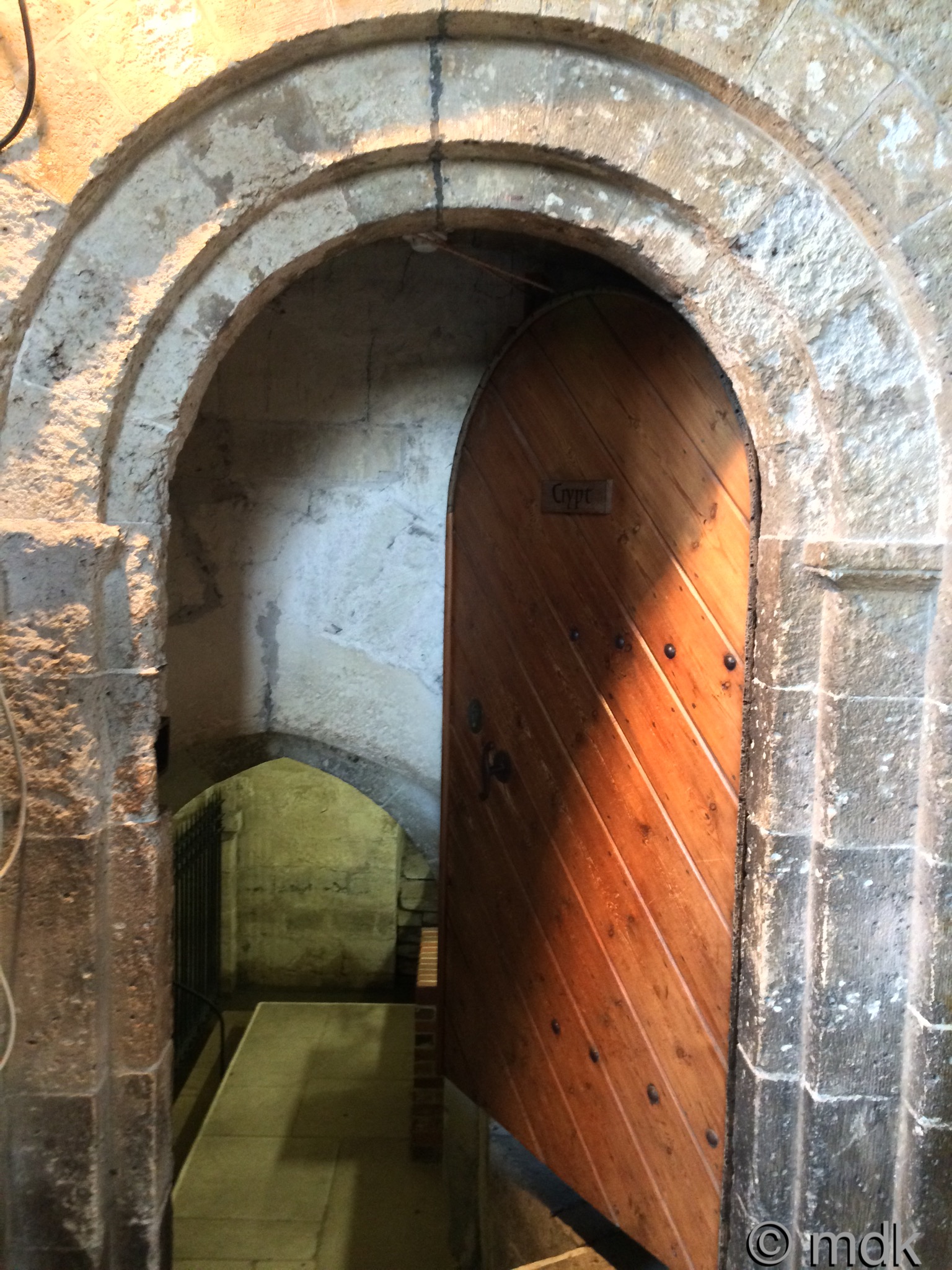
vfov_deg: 61.7
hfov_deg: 48.2
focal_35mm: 29
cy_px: 635
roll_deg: -0.4
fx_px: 1063
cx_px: 476
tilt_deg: -5.4
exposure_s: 1/20
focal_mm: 4.15
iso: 250
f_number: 2.2
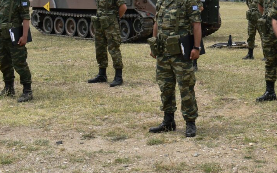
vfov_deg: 17.2
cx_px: 270
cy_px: 2
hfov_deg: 26.5
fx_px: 559
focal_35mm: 74
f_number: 13
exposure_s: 1/640
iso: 400
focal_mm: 24
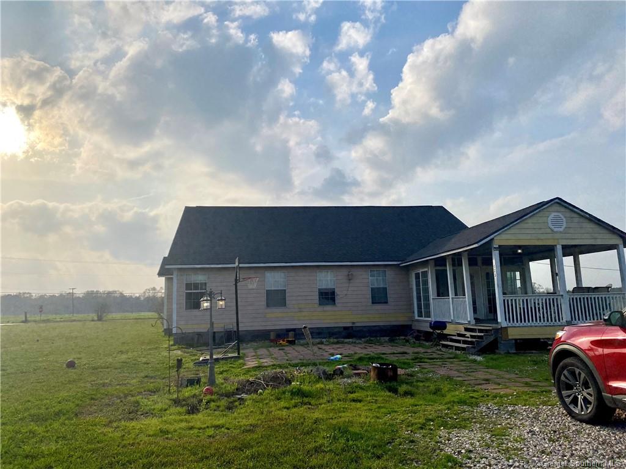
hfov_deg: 67.3
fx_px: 470
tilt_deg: +7.1
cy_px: 234
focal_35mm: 26
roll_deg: +3.1
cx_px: 313
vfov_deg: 53.1
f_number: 1.8
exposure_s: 1/7692
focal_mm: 4.25
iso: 32
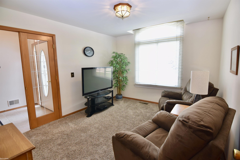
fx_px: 110
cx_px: 120
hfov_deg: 95.0
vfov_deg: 72.1
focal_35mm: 16
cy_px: 80
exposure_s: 1/60
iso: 400
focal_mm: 11
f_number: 4
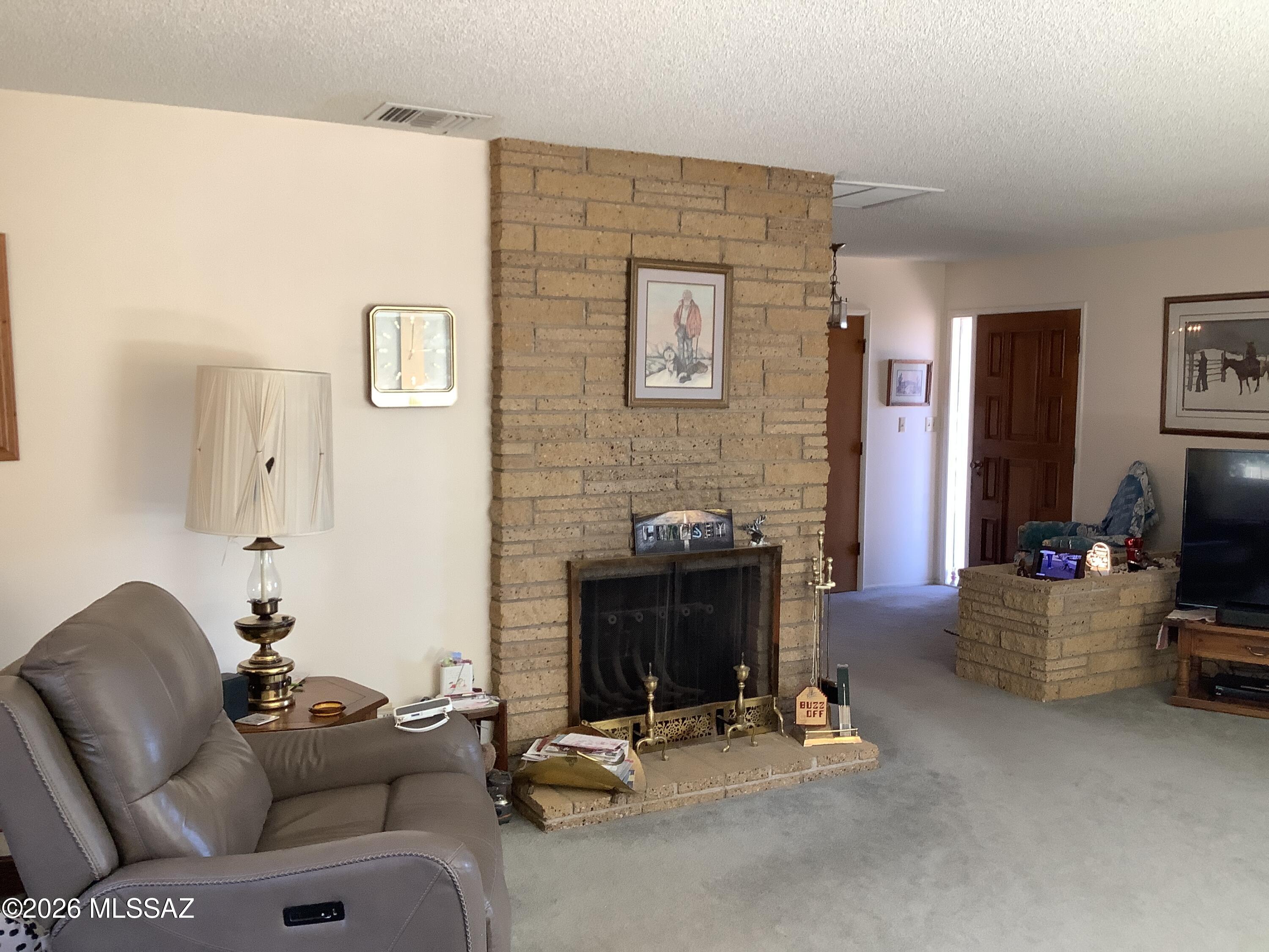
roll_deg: -0.2
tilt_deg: -6.2
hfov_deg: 58.4
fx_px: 1136
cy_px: 476
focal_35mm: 31
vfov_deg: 45.4
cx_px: 634
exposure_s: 1/60
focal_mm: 3.3
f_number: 2.4
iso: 100
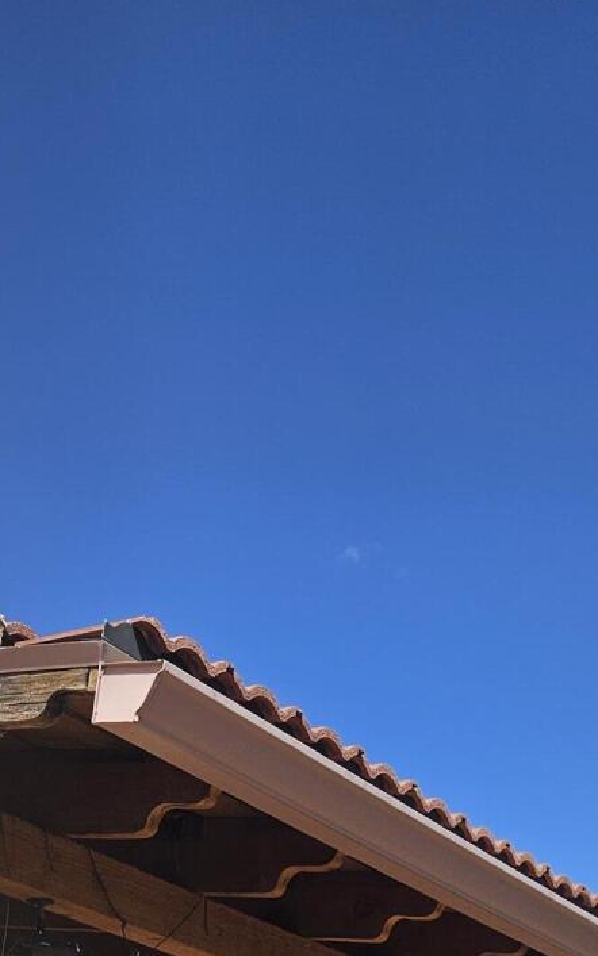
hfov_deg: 18.9
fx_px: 1799
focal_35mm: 69
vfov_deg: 25.2
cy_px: 1282
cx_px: 277
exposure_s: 1/2572
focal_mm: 5.4
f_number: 1.8
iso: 25
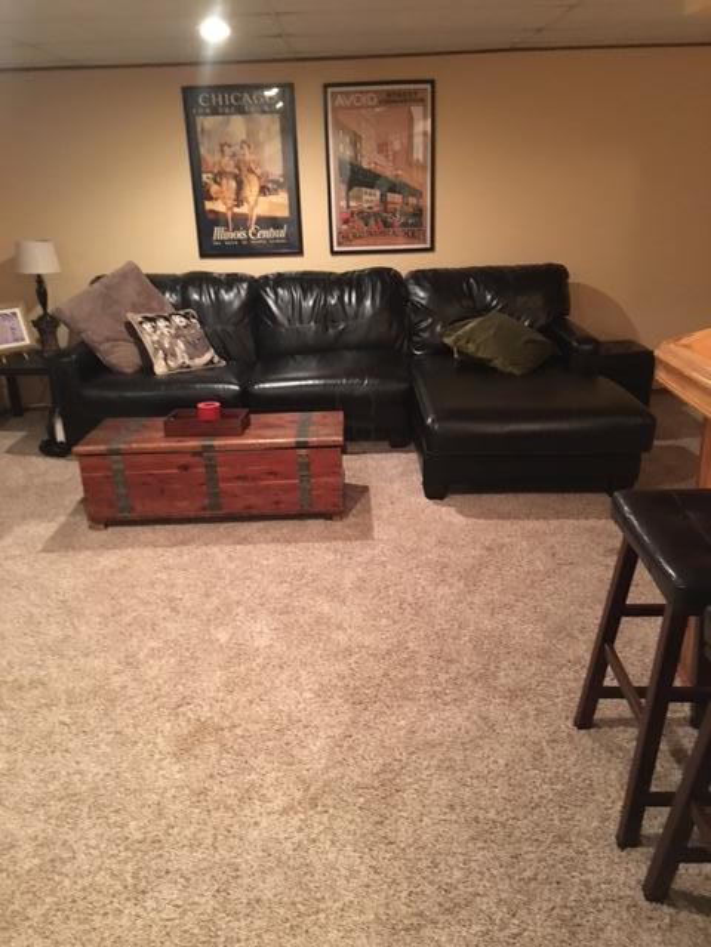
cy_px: 474
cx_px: 356
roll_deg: +1.4
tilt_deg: -21.8
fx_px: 794
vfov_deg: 61.7
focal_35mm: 29
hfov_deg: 48.2
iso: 500
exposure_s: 1/15
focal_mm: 4.15
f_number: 2.2
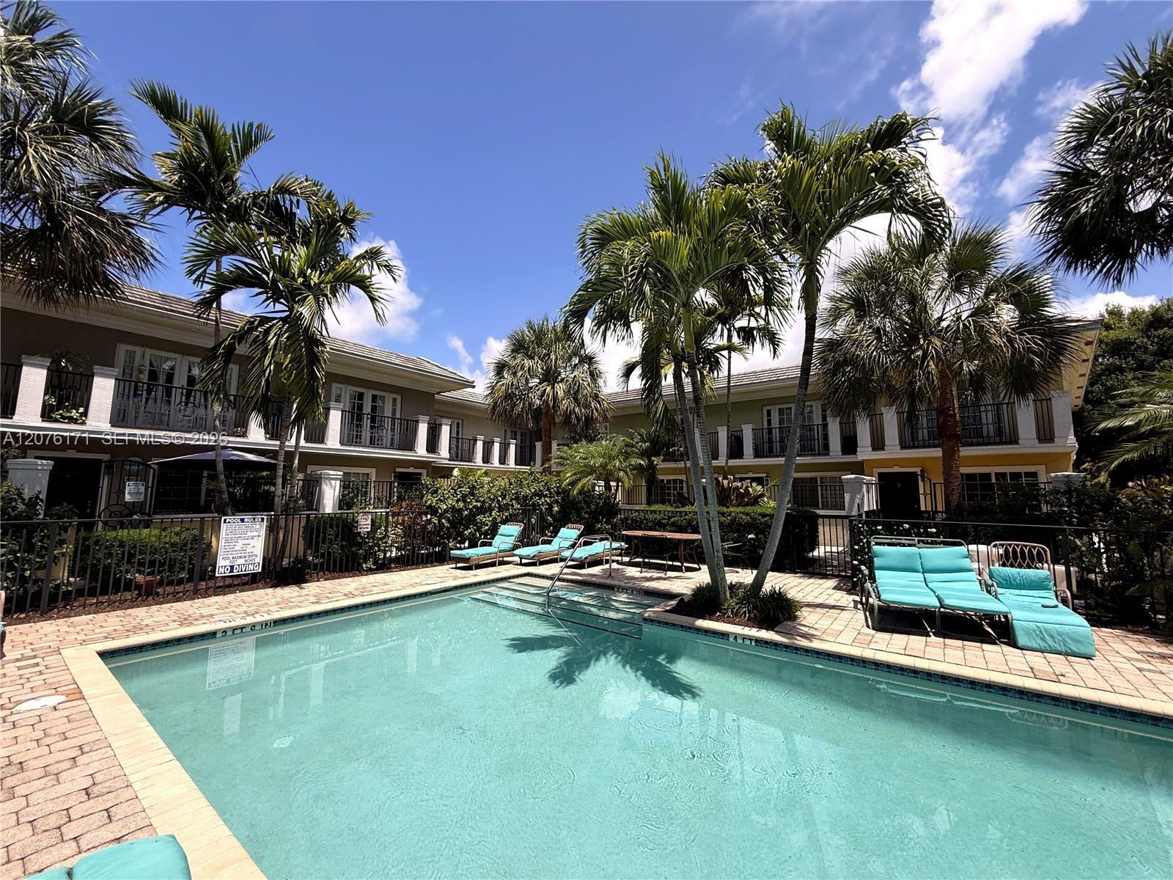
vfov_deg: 85.7
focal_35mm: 14
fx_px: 474
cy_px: 440
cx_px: 586
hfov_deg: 102.1
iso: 50
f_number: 2.2
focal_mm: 2.22
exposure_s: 1/1698
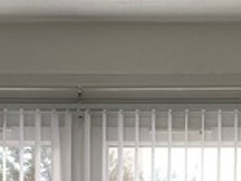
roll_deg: -1.2
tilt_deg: +0.7
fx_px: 1191
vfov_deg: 8.2
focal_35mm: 171
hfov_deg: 11.6
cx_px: 108
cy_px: 381
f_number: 1.8
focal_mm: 4.25
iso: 32
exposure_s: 1/124
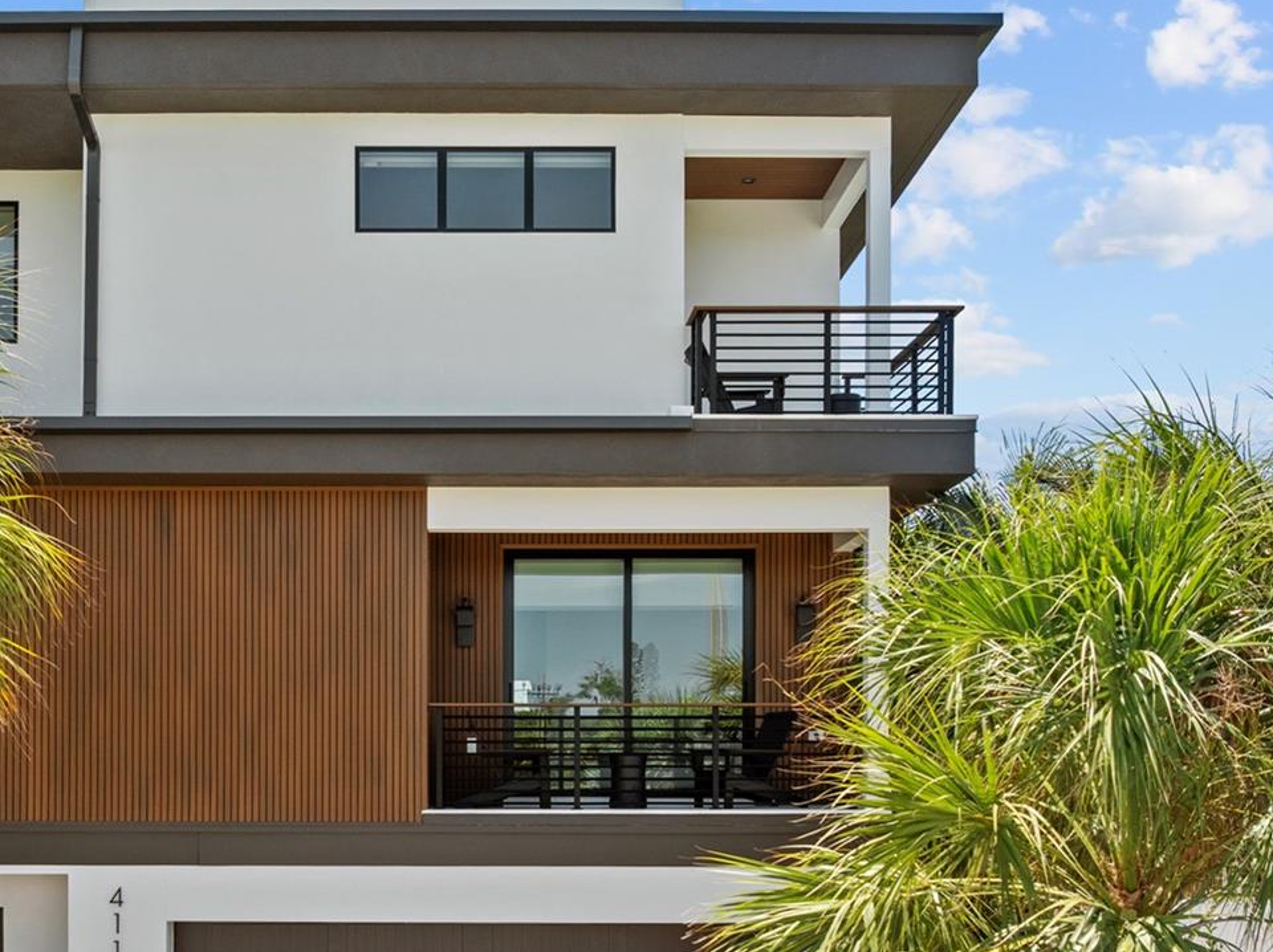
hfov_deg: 46.4
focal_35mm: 40
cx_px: 467
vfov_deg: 35.2
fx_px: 1470
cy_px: 701
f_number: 3.5
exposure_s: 1/200
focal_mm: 12.29
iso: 160
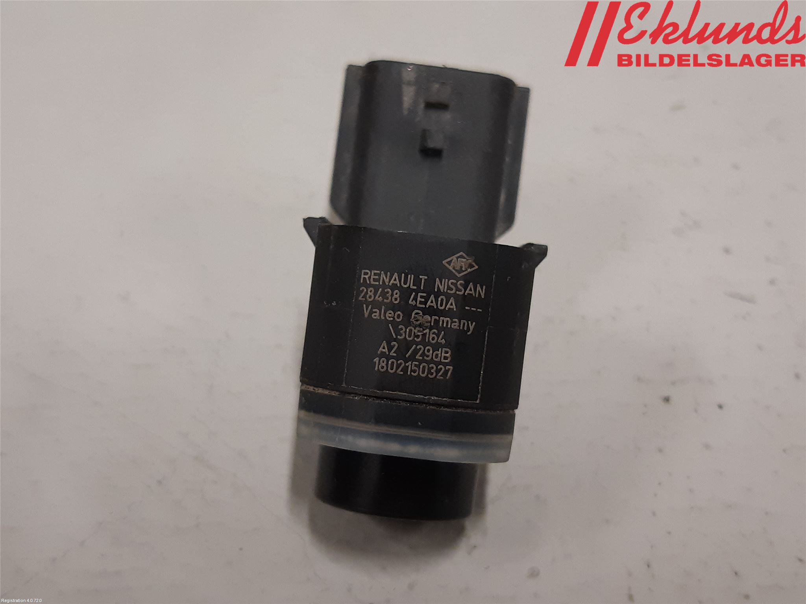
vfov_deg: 53.1
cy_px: 302
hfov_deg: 67.3
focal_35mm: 26
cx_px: 403
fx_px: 605
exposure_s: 1/50
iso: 160
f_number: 1.7
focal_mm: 3.93
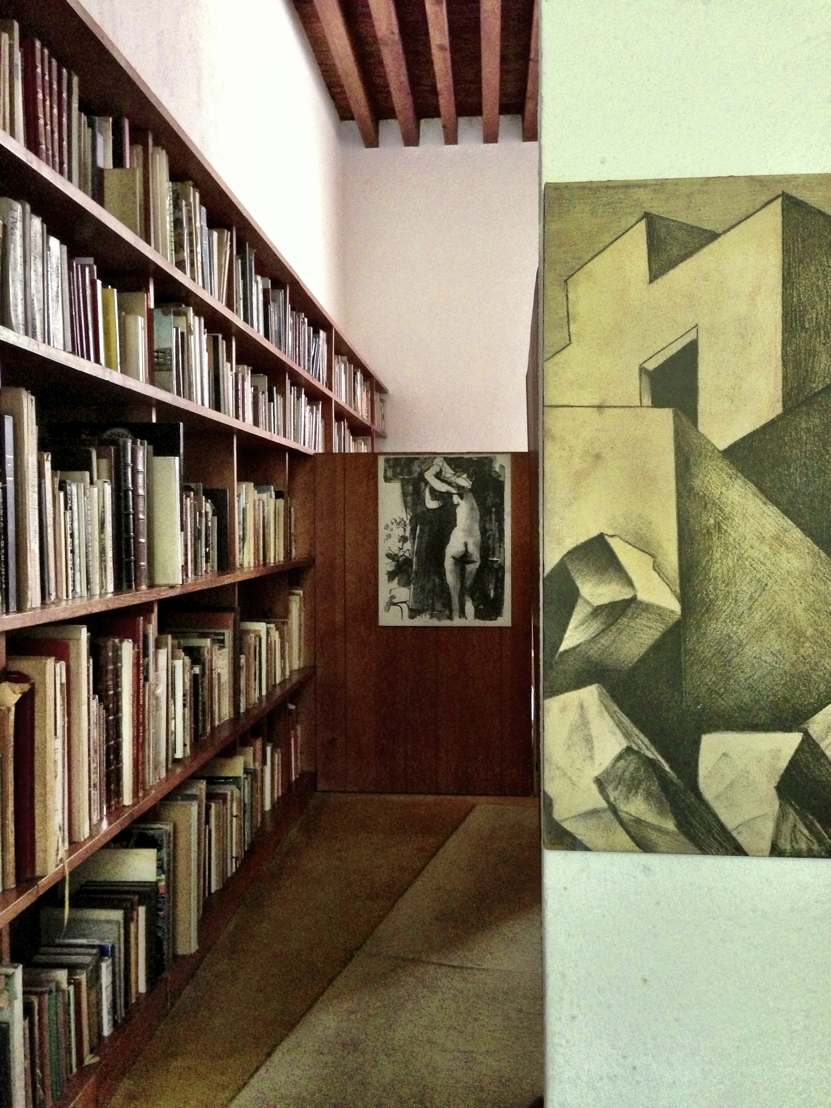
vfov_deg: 55.4
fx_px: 1056
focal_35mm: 33
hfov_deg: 42.9
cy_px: 554
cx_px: 416
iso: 640
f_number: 2.4
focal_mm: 4.13
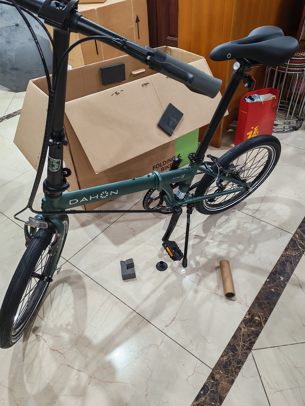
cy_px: 203
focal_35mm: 27
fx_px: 317
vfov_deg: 65.3
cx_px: 152
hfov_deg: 51.4
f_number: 1.9
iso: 2500
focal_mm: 6.12
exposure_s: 1/33
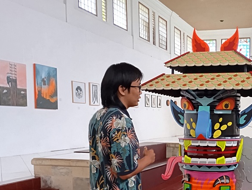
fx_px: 350
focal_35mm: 48
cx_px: 212
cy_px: 156
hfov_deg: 37.7
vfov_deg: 29.5
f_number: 1.8
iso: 1291
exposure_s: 1/33.3
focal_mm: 4.27
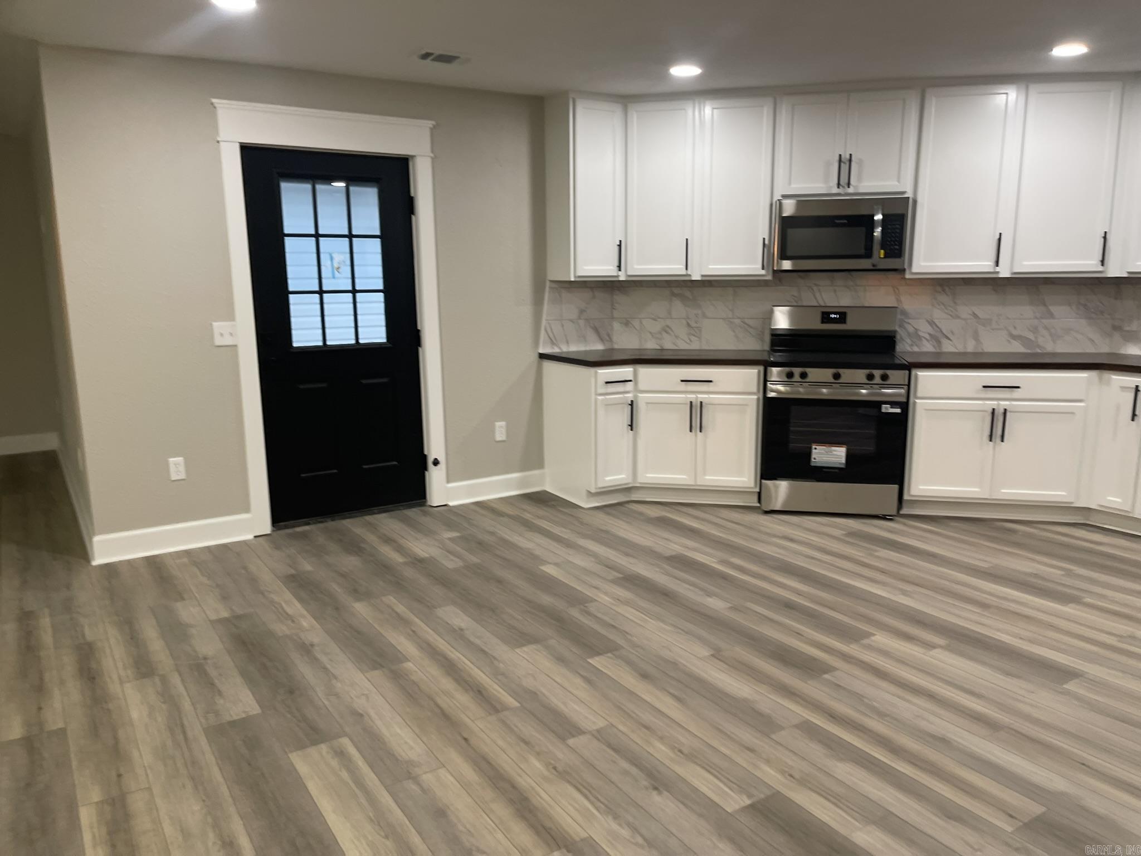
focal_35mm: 26
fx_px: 857
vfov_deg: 53.1
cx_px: 570
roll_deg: +0.2
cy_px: 428
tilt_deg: -9.1
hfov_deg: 67.3
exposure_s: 1/60
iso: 100
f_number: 1.6
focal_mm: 5.1
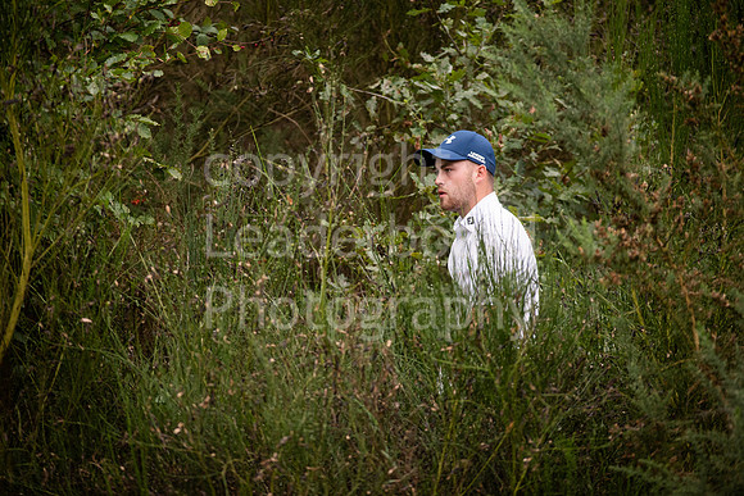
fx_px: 6201
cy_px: 248
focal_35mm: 300
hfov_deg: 6.9
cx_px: 372
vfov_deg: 4.6
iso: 800
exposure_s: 1/1000
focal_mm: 300
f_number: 4
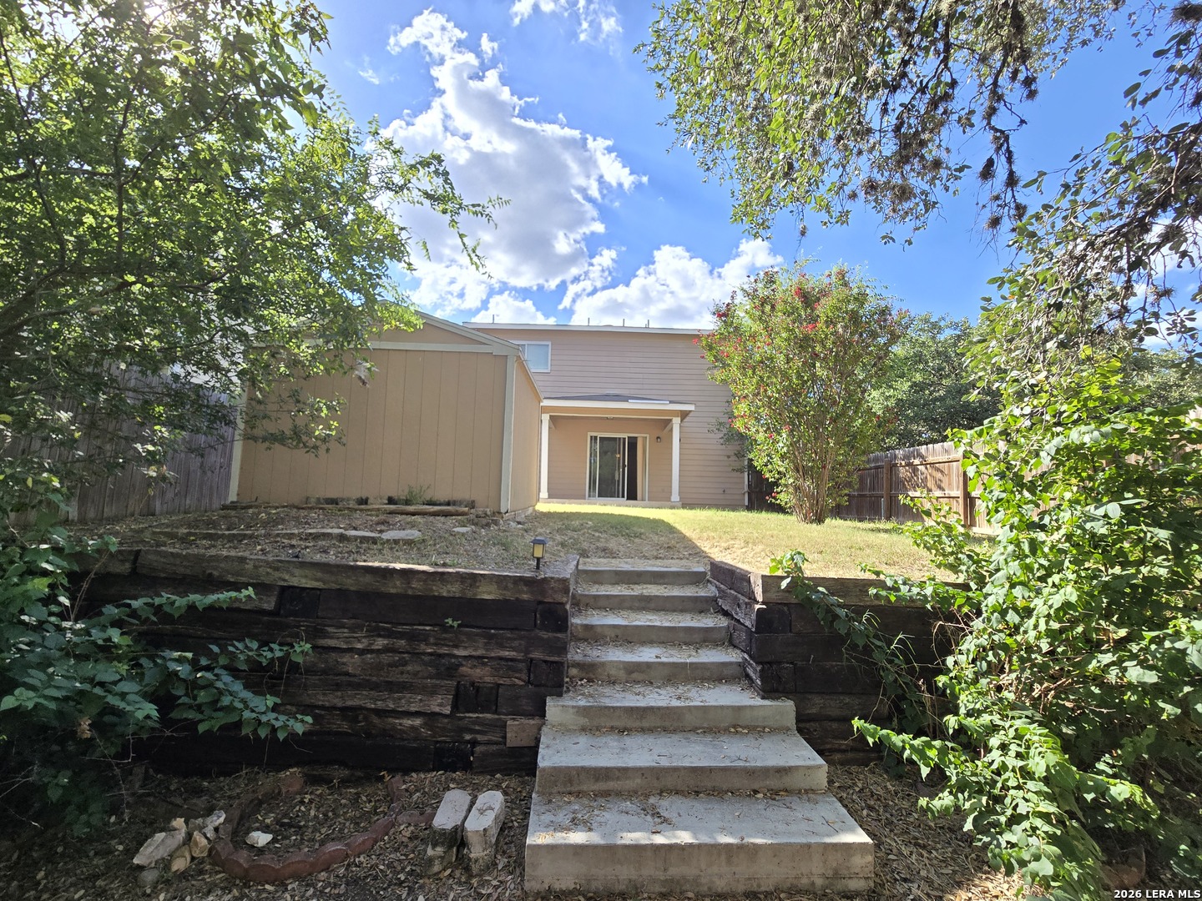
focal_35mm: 13
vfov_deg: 89.9
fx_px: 451
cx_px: 601
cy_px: 450
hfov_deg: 106.2
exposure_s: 1/719
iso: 80
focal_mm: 2.2
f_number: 2.2
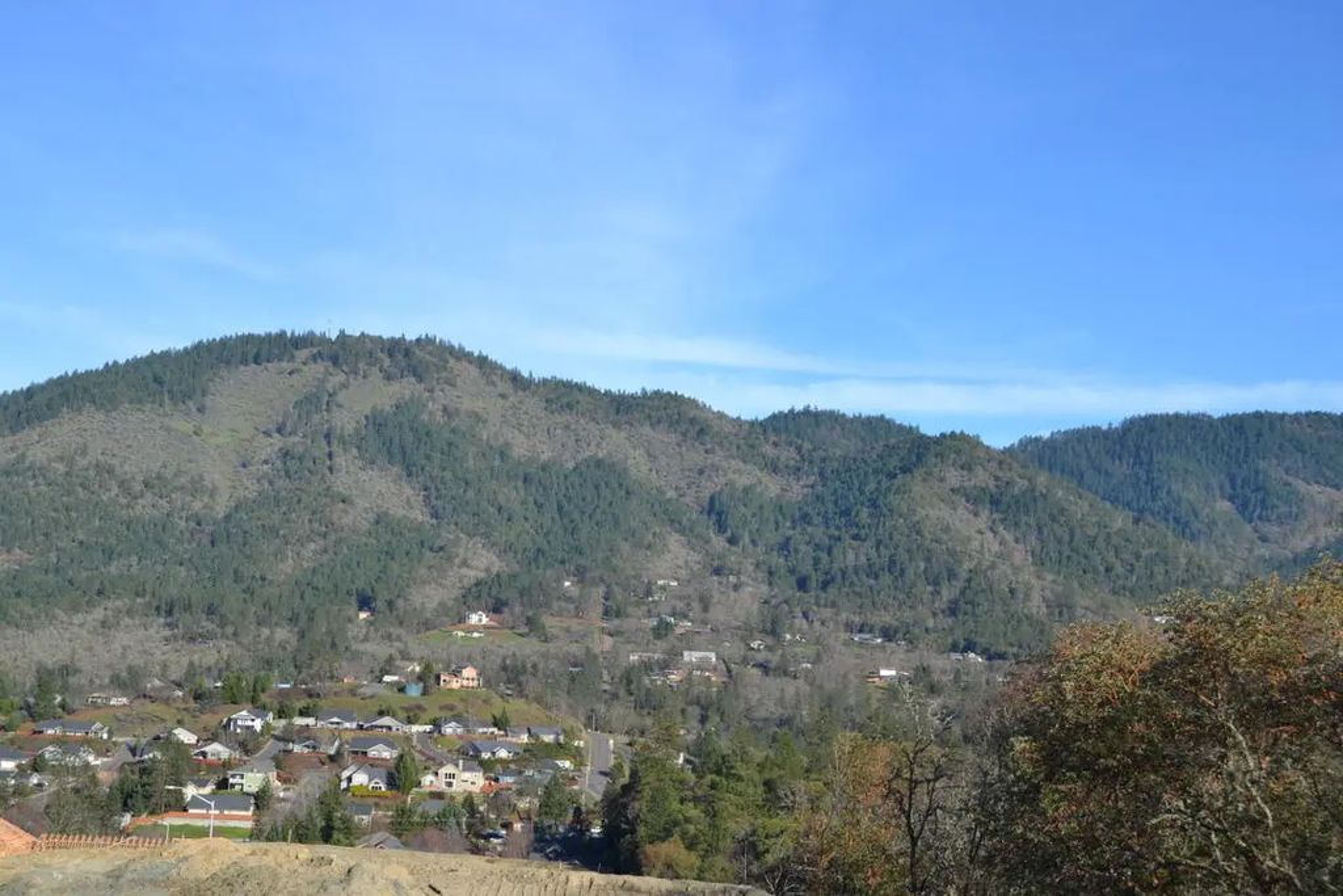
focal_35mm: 46
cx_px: 672
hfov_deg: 42.3
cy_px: 448
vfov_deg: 29.0
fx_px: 1735
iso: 100
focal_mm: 31
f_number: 8
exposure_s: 1/250
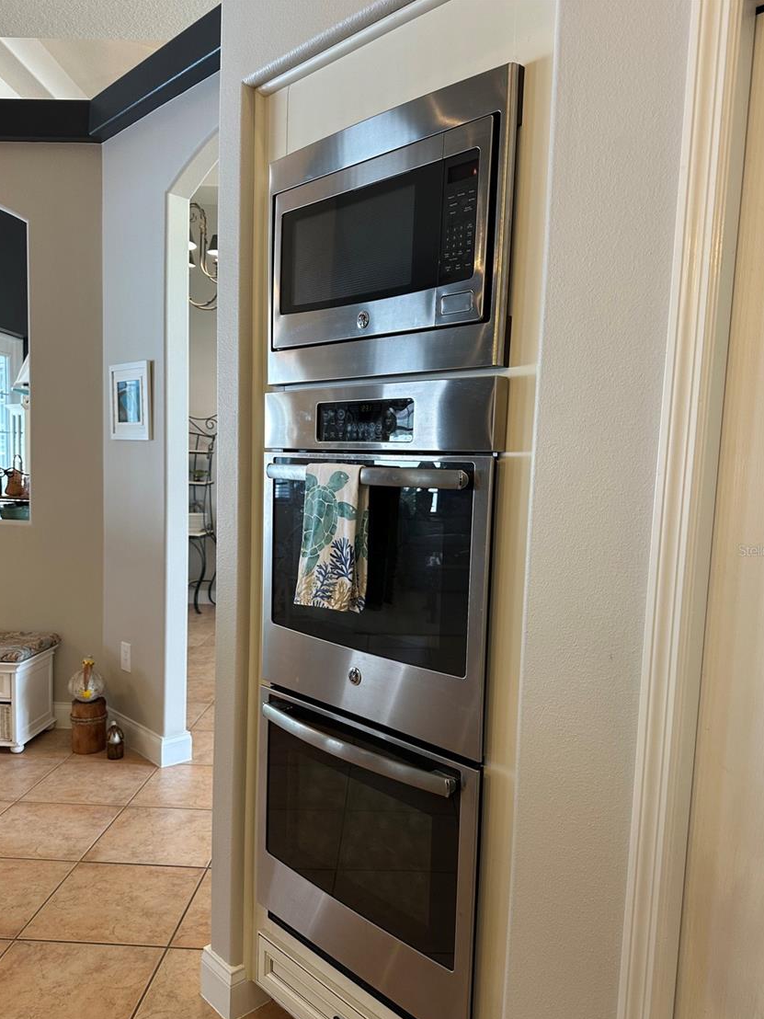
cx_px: 390
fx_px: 765
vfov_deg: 67.2
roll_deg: -3.2
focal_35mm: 26
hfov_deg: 53.1
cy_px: 550
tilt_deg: -5.1
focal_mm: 6.86
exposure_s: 1/60
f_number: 1.78
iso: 125
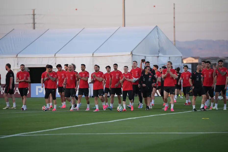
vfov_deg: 6.9
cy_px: 76
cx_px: 114
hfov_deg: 10.3
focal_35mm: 200
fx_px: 1267
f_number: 3.5
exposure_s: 1/1000
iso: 800
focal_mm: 200
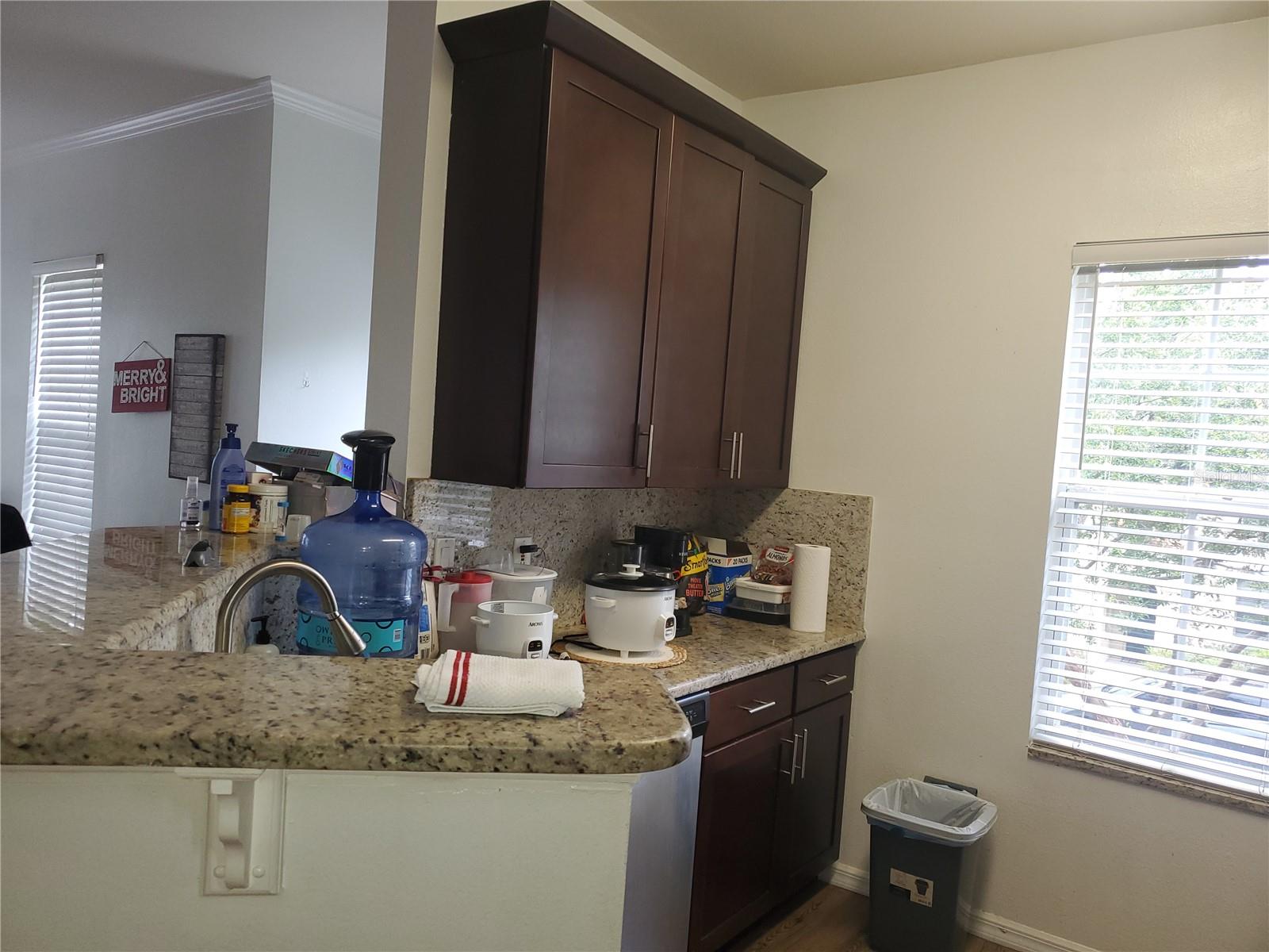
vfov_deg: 53.1
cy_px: 476
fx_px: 953
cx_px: 634
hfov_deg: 67.3
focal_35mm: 26
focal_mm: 4.3
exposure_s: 1/60
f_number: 1.5
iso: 80
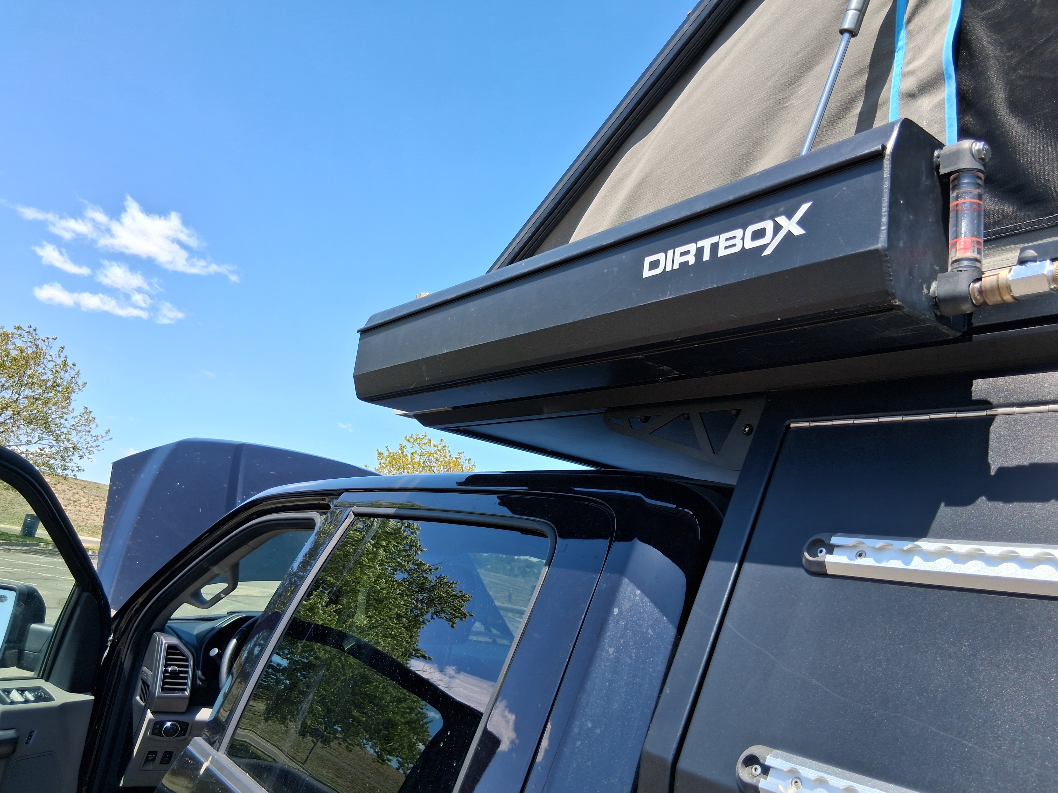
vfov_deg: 53.1
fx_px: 795
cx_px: 529
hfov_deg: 67.3
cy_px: 396
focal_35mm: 26
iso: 25
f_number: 1.8
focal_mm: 3.98
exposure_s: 1/383
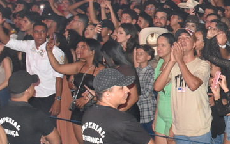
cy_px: -35
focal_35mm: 107
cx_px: 339
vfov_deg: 11.9
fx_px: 671
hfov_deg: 17.6
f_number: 5.6
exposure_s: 1/60
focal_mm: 18
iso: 1600
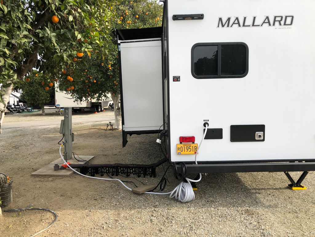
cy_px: 118
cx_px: 158
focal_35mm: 28
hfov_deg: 63.4
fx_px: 255
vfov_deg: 49.7
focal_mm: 4
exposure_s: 1/747
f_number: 1.8
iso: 20
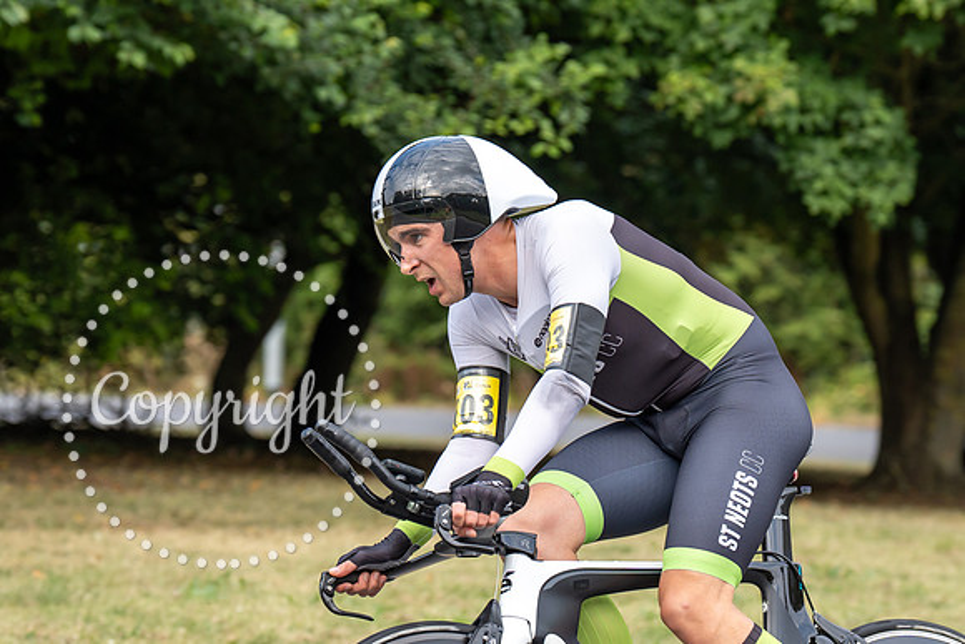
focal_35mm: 200
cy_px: 320
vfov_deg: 6.9
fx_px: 5362
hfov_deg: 10.3
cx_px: 447
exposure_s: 1/1000
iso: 400
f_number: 4
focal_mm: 106
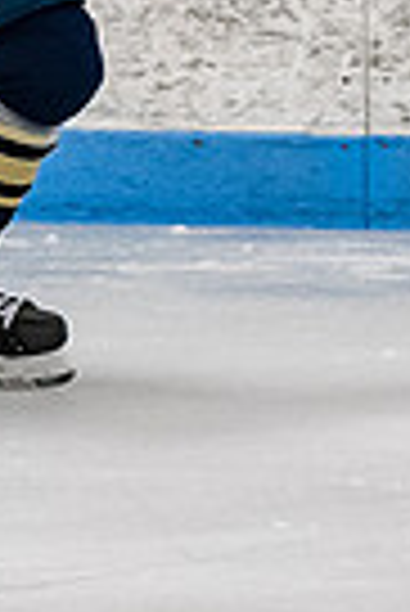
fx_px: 16783
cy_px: -125
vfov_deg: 2.1
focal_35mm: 985
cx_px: -276
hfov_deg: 1.4
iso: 2000
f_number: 3.5
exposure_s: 1/800
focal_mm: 95
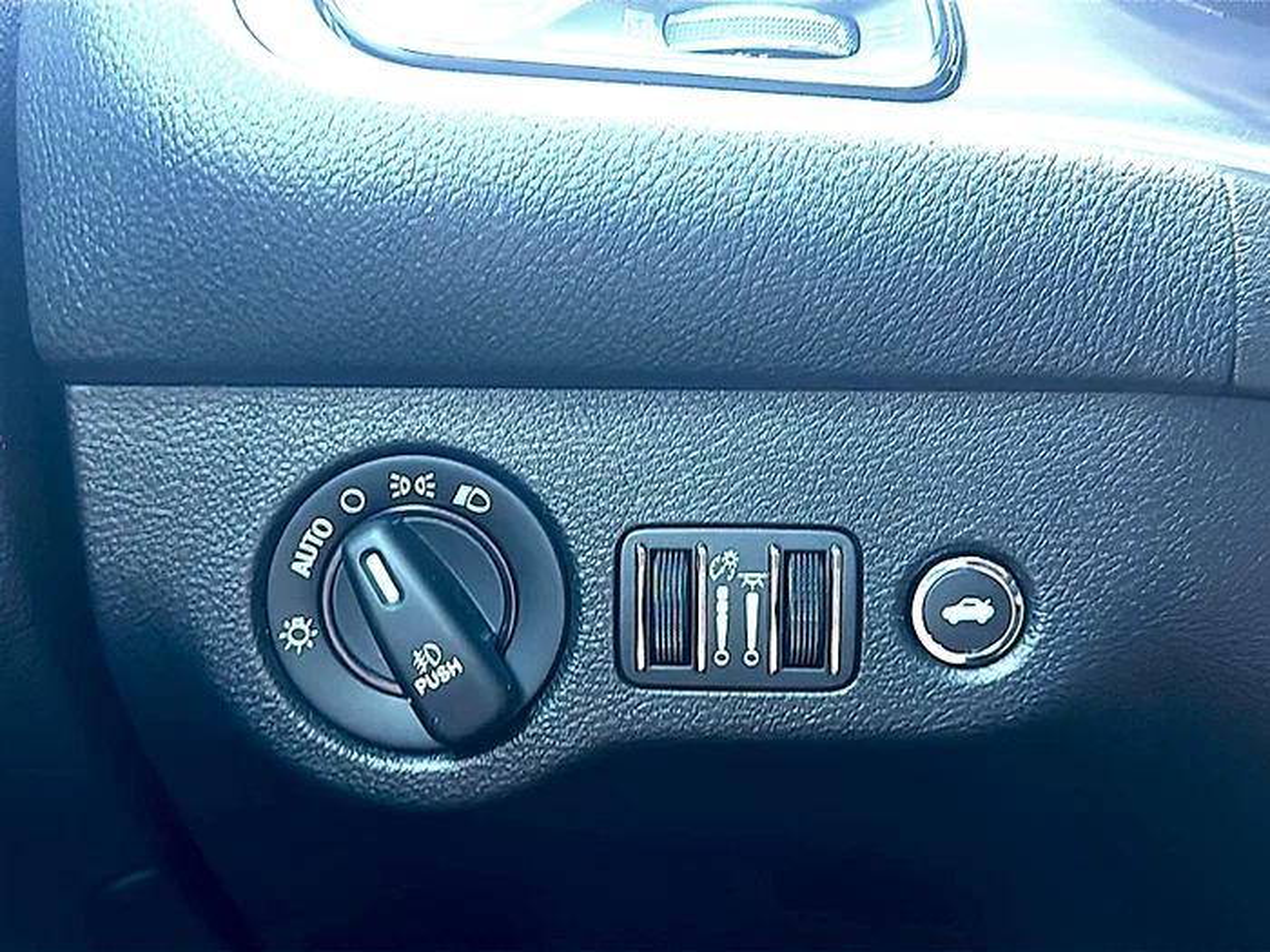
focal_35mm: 33
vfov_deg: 42.9
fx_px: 1211
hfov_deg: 55.4
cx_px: 635
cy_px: 476
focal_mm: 6.86
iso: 320
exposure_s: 1/40
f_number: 1.78
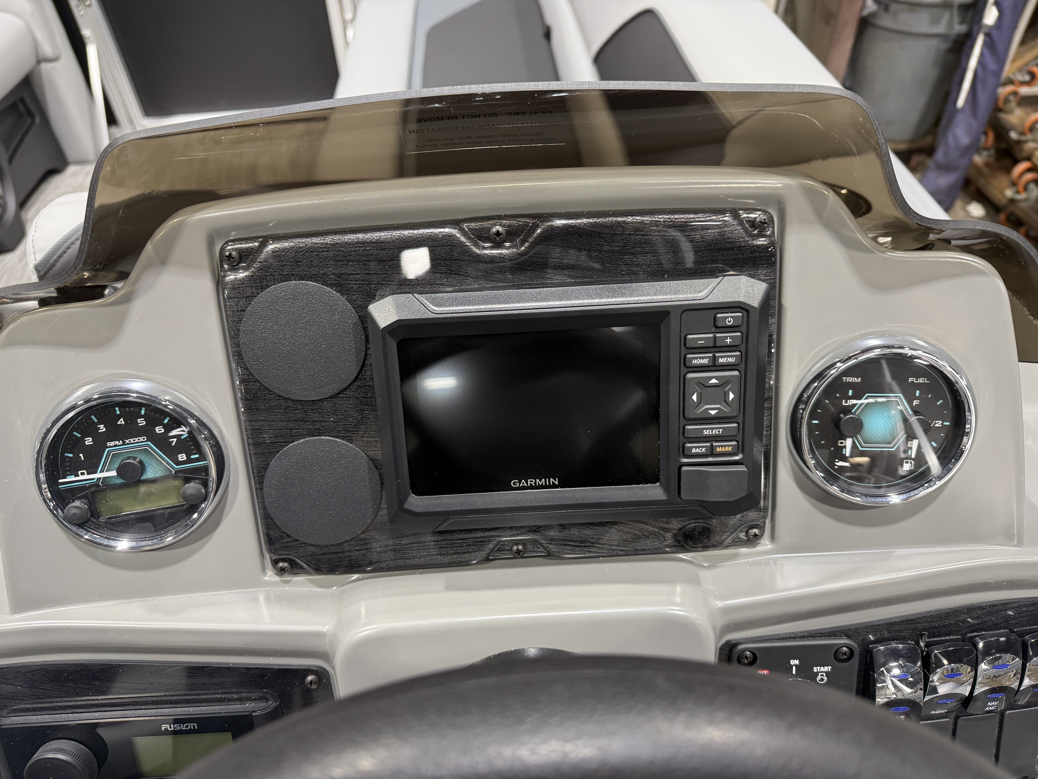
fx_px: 720
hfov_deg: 71.6
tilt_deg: -43.5
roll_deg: +3.0
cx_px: 519
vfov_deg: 56.8
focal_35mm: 24
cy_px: 390
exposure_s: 1/60
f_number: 1.78
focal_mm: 6.76
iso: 160
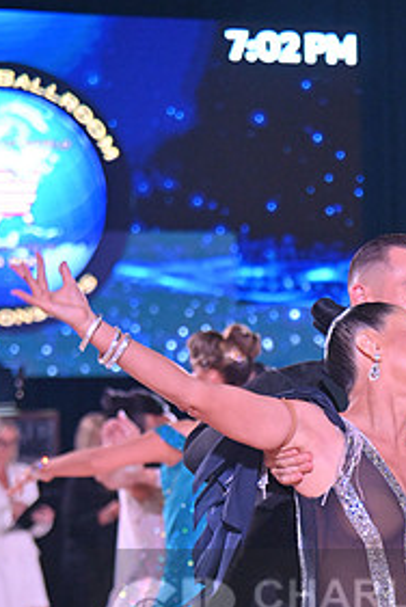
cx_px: 388
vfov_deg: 10.4
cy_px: 622
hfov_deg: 7.0
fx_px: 3307
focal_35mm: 196
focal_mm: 95
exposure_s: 1/400
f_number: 7.1
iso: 3200
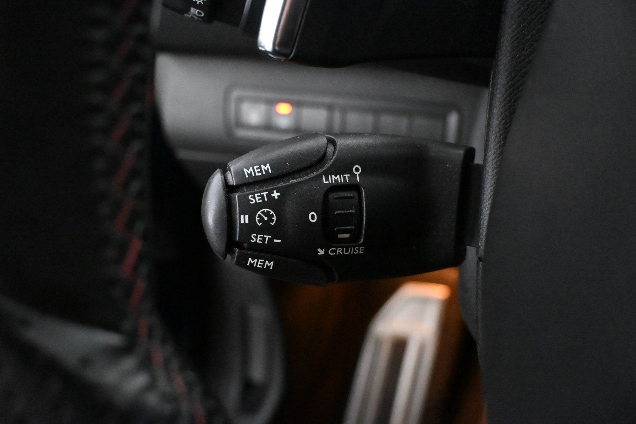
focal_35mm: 32
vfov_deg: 41.7
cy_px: 212
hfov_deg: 59.5
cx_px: 318
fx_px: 556
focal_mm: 21
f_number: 4
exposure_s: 1/80
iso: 12800
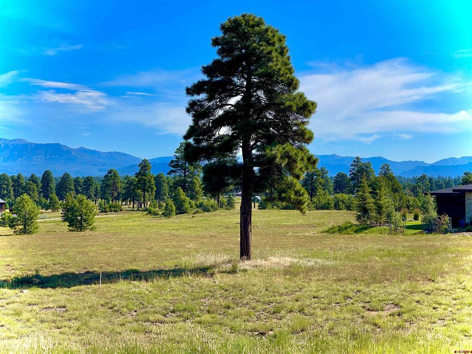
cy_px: 177
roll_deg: +0.8
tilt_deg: -0.4
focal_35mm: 64
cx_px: 236
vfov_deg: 22.9
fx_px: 873
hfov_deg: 30.3
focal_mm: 7.5
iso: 20
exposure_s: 1/1410
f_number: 2.2
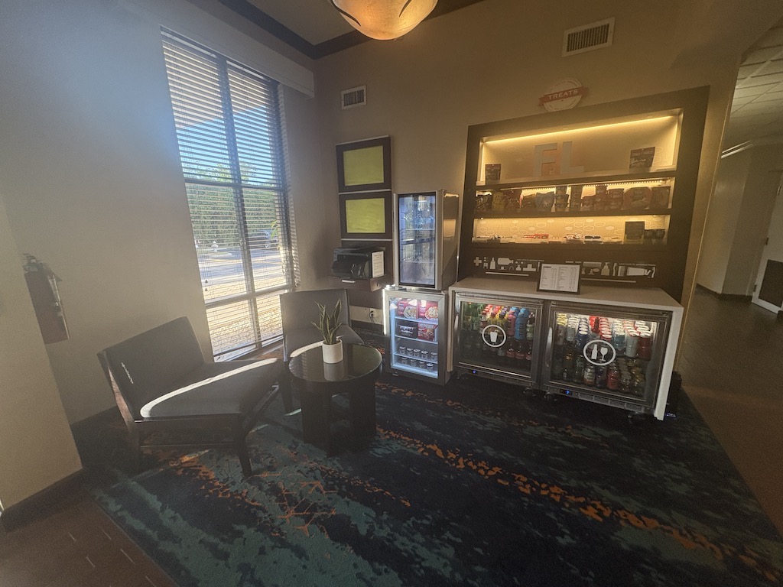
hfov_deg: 102.1
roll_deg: +2.1
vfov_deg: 85.7
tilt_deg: -13.6
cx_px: 392
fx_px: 317
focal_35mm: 14
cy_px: 294
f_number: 2.2
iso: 400
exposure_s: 1/120
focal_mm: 2.22
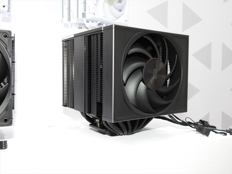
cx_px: 116
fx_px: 235
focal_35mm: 35
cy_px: 87
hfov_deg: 52.6
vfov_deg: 40.7
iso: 100
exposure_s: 1/30
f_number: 3.2
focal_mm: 6.2
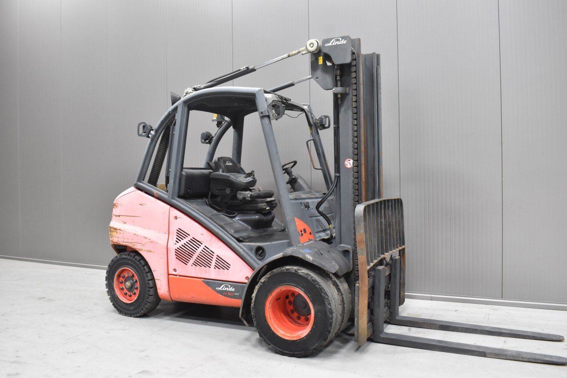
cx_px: 284
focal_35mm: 32
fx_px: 496
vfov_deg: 41.7
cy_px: 189
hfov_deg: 59.5
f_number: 5
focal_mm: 21
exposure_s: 1/25
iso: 1600
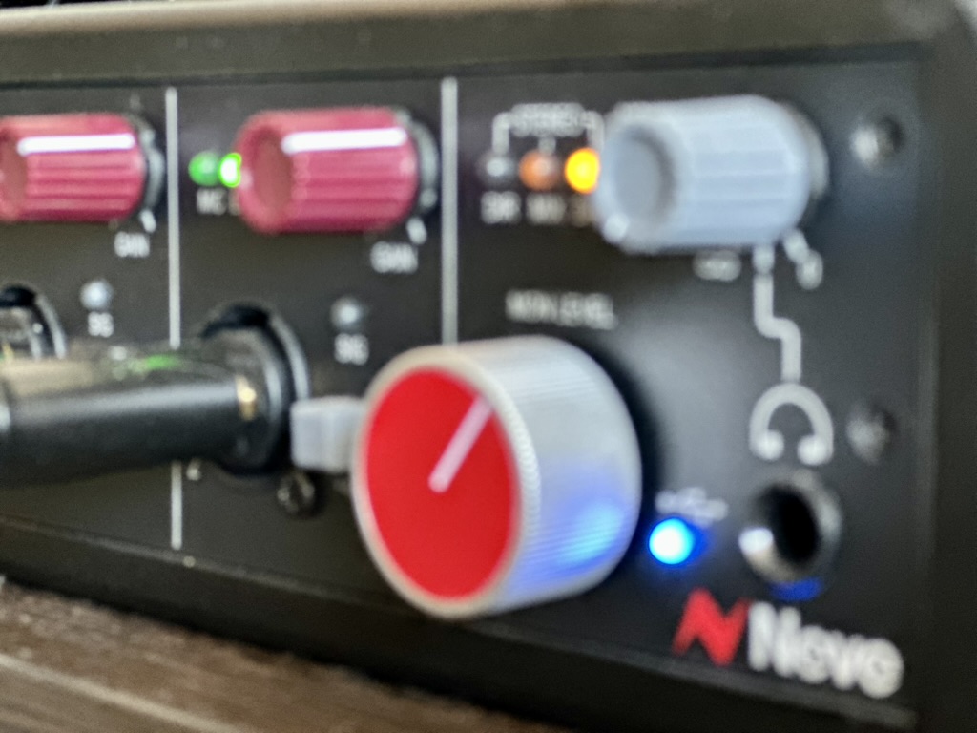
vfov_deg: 19.1
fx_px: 2173
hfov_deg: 25.3
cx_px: 488
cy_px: 366
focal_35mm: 77
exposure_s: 1/18
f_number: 2.8
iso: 400
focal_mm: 9
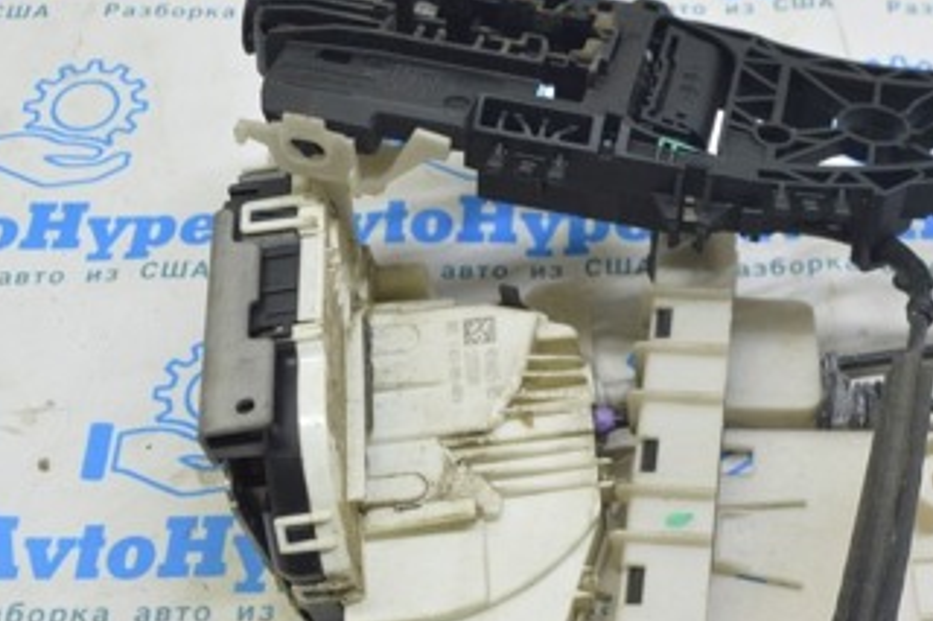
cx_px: 720
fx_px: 1554
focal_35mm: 60
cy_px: 413
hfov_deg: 32.7
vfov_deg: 22.5
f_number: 5.6
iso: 400
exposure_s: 1/20
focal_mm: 20
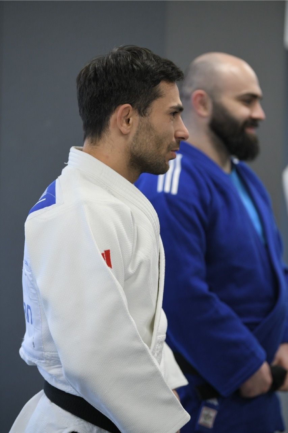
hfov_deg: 10.5
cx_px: 144
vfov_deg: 15.8
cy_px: 216
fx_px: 1560
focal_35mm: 130
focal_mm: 130
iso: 1250
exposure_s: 1/250
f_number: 2.8
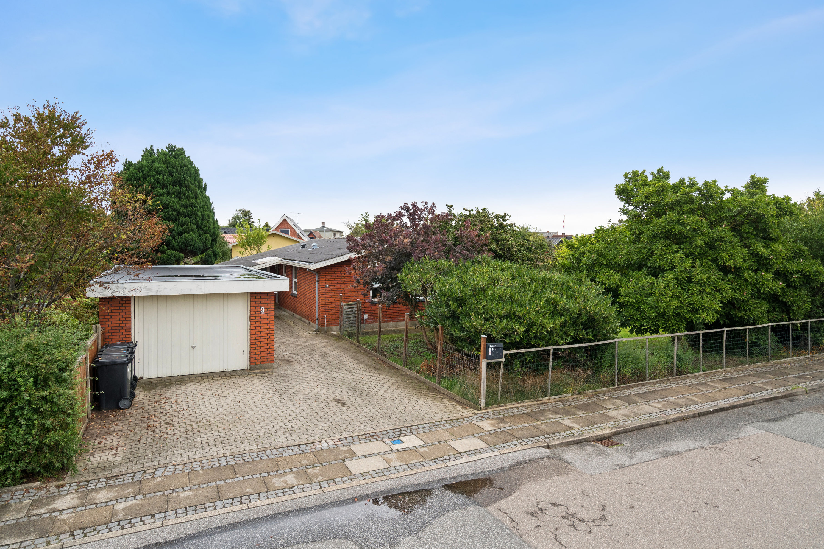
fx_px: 481
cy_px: 274
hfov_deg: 81.2
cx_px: 412
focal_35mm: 21
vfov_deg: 59.5
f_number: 7.1
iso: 800
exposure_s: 1/250
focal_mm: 21
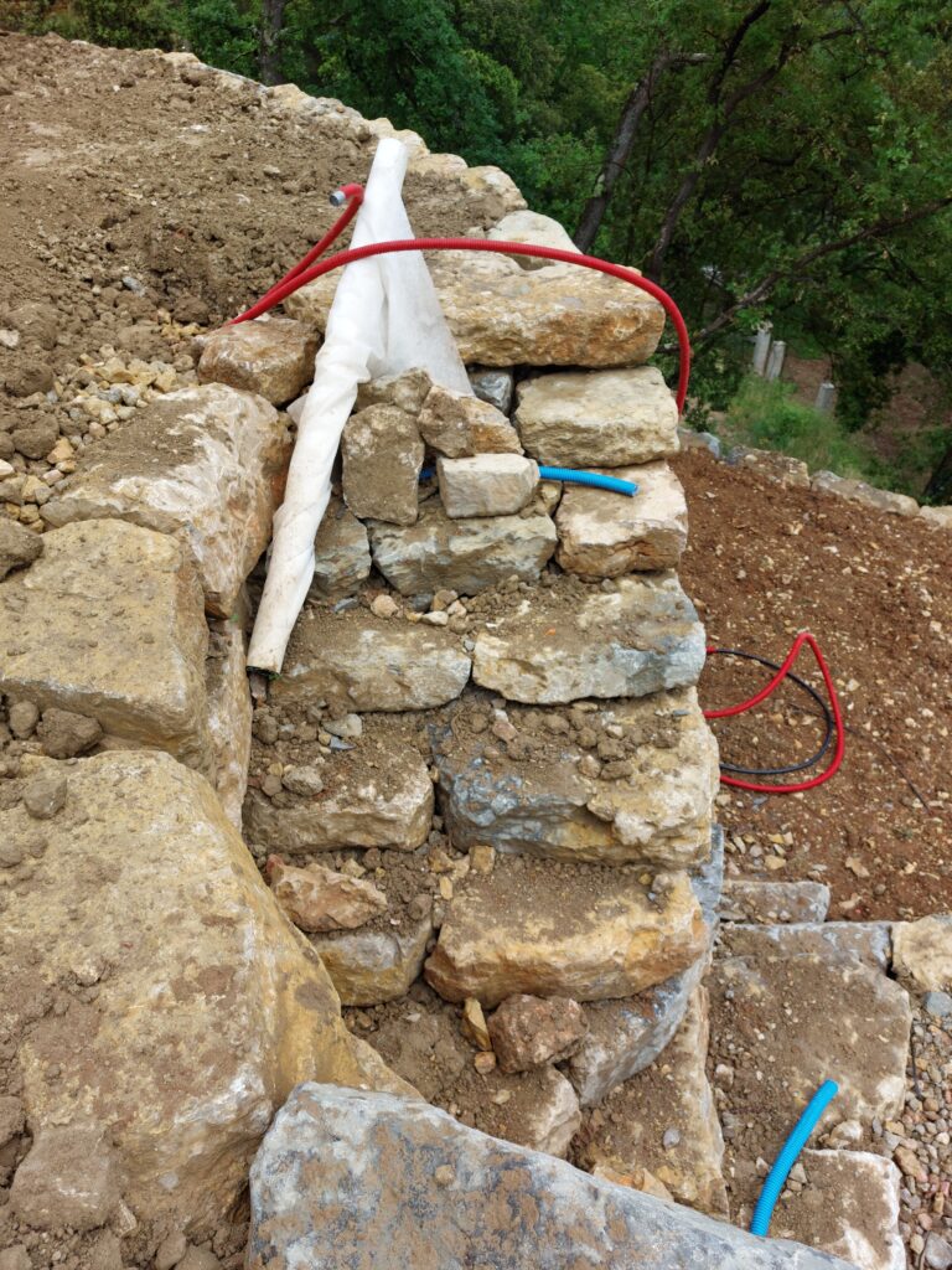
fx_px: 917
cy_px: 635
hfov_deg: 54.9
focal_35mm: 25
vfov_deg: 69.4
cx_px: 476
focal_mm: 5.23
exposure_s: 1/306
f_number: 1.8
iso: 25
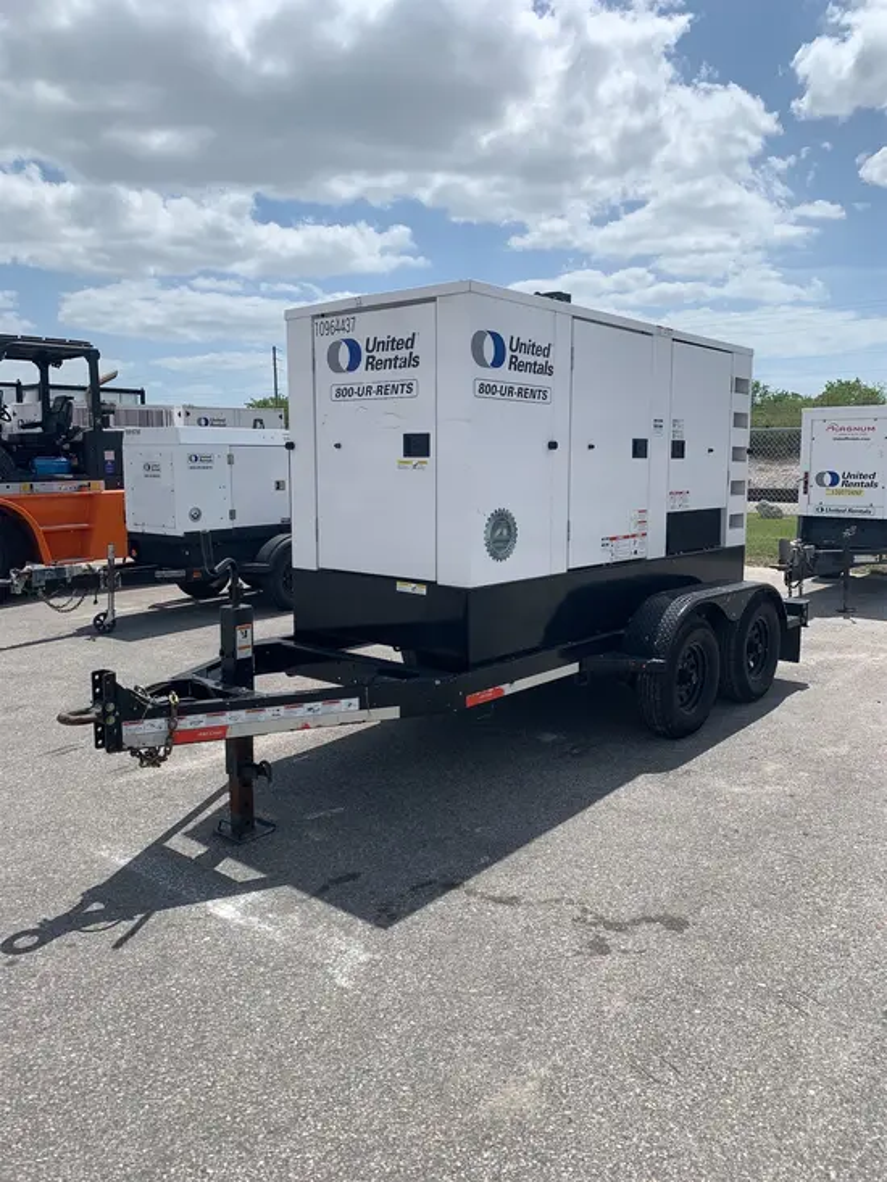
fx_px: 888
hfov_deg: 53.1
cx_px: 444
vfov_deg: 67.3
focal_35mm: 26
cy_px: 591
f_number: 1.8
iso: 25
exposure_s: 1/4464
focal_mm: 4.25
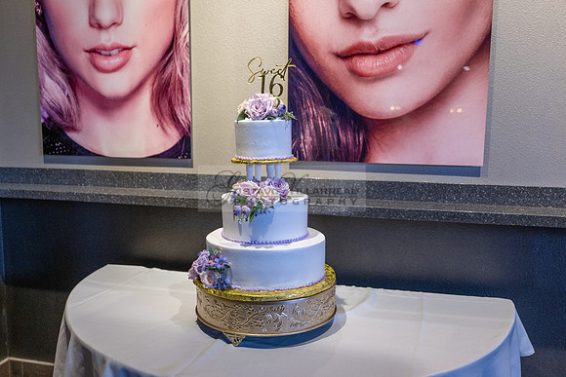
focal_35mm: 32
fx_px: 501
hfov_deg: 58.9
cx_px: 283
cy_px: 188
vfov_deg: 41.3
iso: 800
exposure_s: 1/100
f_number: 2.8
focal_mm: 30.5
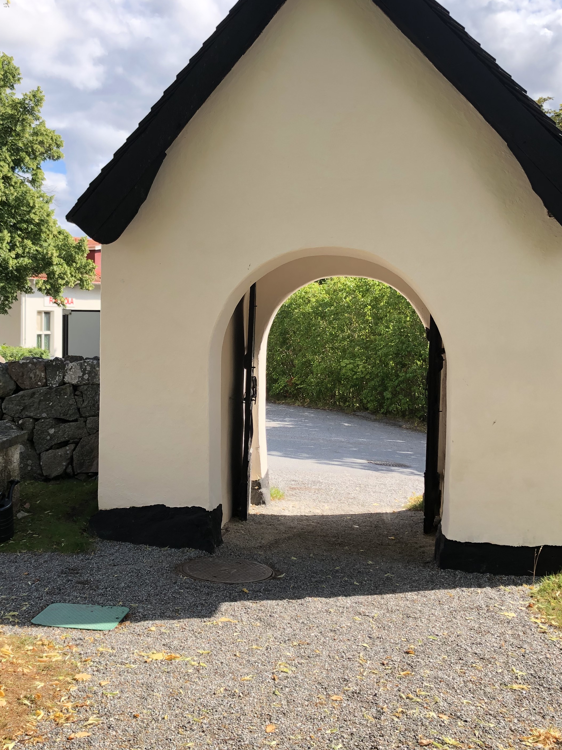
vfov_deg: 46.7
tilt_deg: -0.8
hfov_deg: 35.8
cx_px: 211
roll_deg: -0.8
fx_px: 866
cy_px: 334
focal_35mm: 40
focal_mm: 3.99
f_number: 1.8
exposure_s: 1/533
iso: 20
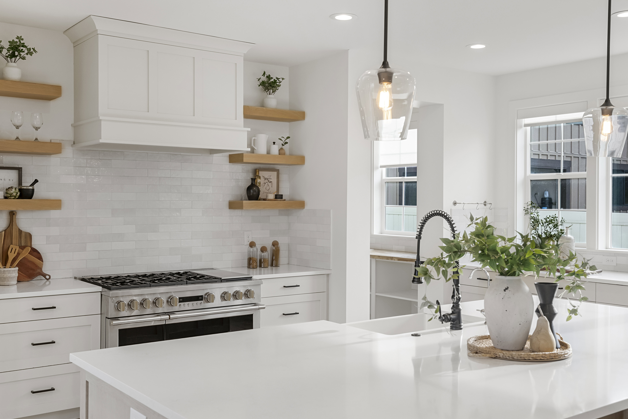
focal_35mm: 37
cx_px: 307
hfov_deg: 51.9
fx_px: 645
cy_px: 212
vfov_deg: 36.0
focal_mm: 35
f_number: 9
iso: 400
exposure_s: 1/30
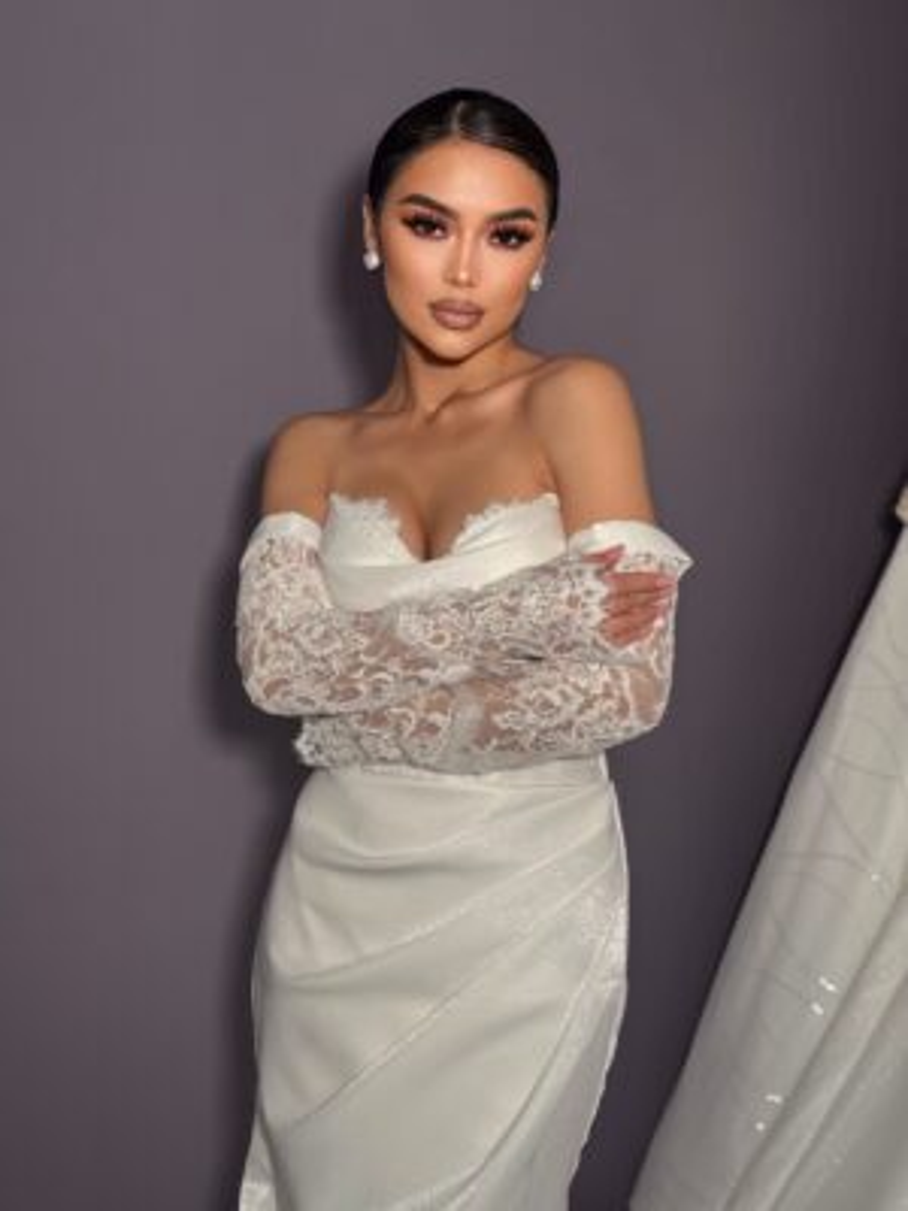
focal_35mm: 48
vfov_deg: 39.7
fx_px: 1679
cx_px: 454
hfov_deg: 30.3
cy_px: 606
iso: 100
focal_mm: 6.76
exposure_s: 1/98
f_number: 1.78
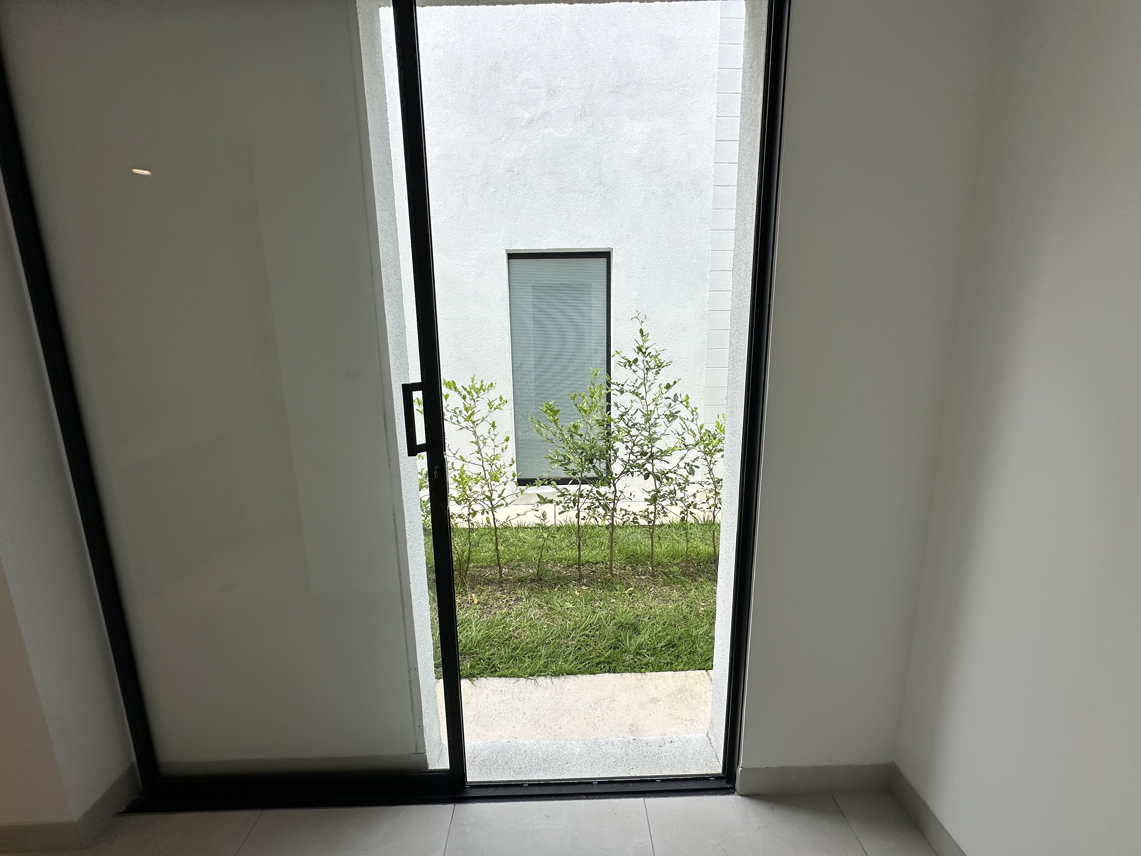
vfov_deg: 85.7
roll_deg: +0.9
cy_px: 428
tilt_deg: -11.3
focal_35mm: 14
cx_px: 570
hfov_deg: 102.1
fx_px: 461
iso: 40
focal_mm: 2.22
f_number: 2.2
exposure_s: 1/483
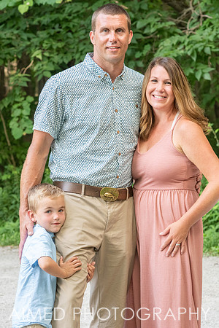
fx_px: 1163
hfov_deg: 10.8
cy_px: 164
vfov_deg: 16.1
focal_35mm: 127
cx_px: 125
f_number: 5.6
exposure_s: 1/250
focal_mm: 85
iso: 1600
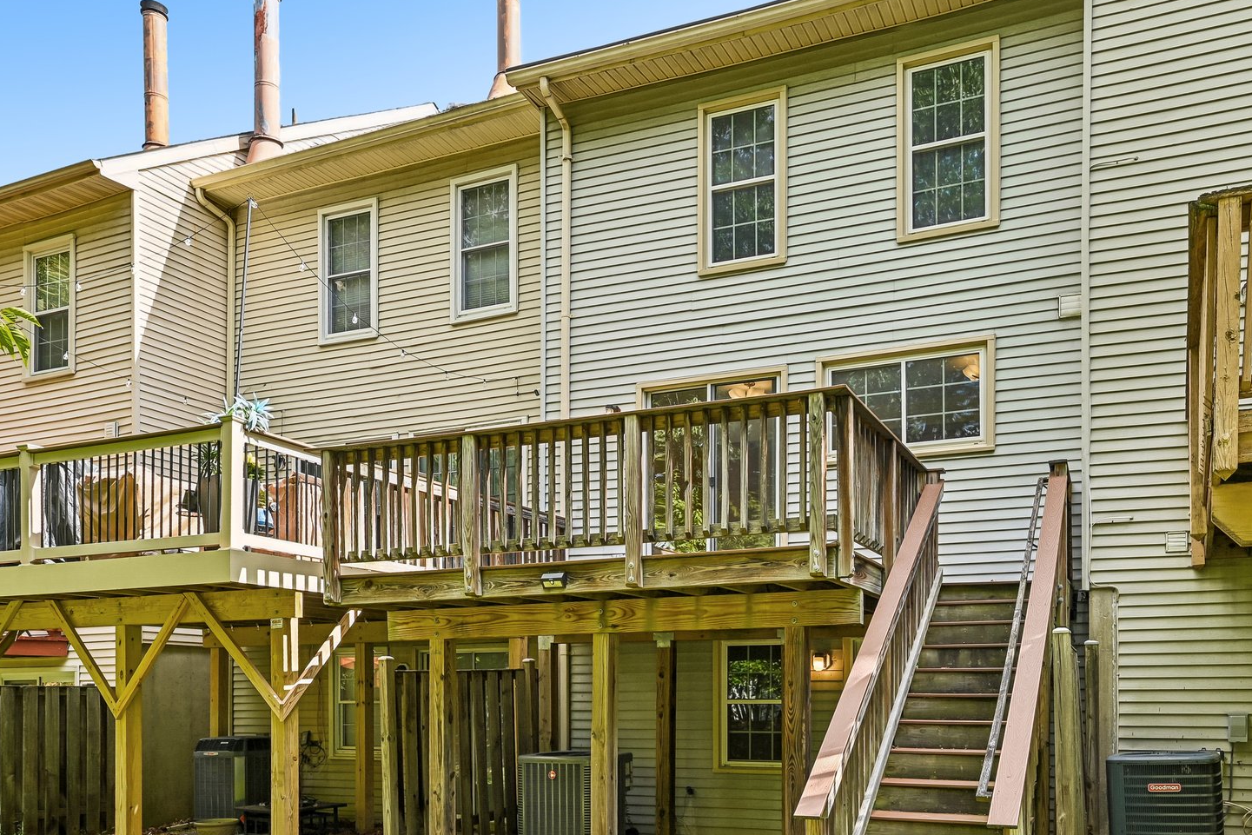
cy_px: 484
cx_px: 760
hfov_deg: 66.6
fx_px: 939
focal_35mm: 27
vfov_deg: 47.8
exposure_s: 1/50
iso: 100
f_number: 8
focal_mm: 19
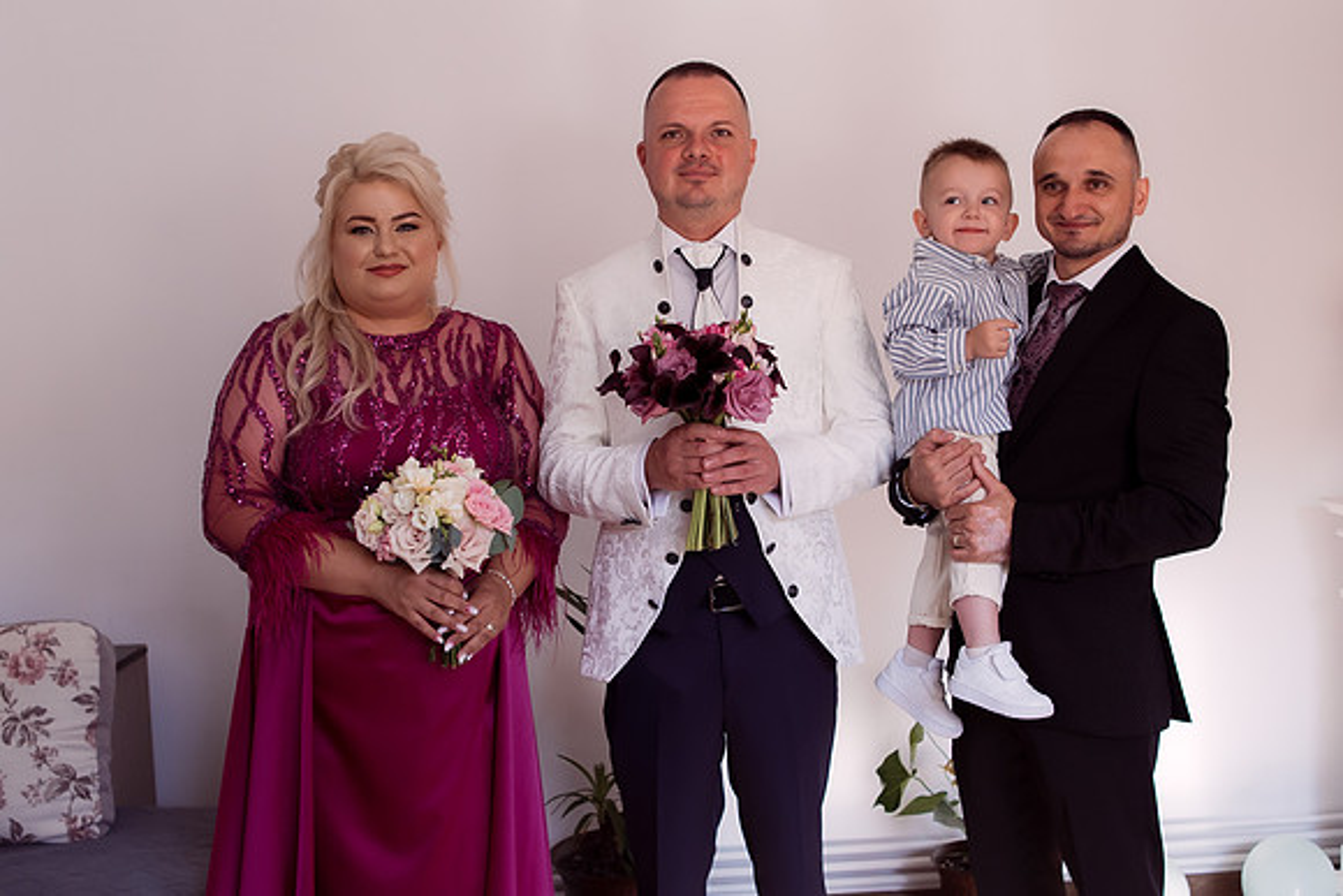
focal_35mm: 41
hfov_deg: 47.4
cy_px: 455
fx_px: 1528
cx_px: 674
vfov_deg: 32.7
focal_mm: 23
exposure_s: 1/320
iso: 640
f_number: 3.2
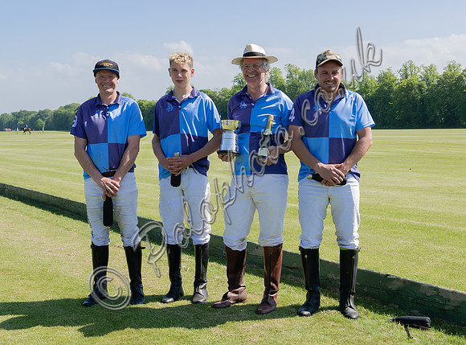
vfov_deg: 28.7
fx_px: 673
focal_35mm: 50
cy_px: 172
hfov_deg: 38.2
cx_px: 236
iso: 200
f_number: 5.6
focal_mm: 21.3
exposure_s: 1/640
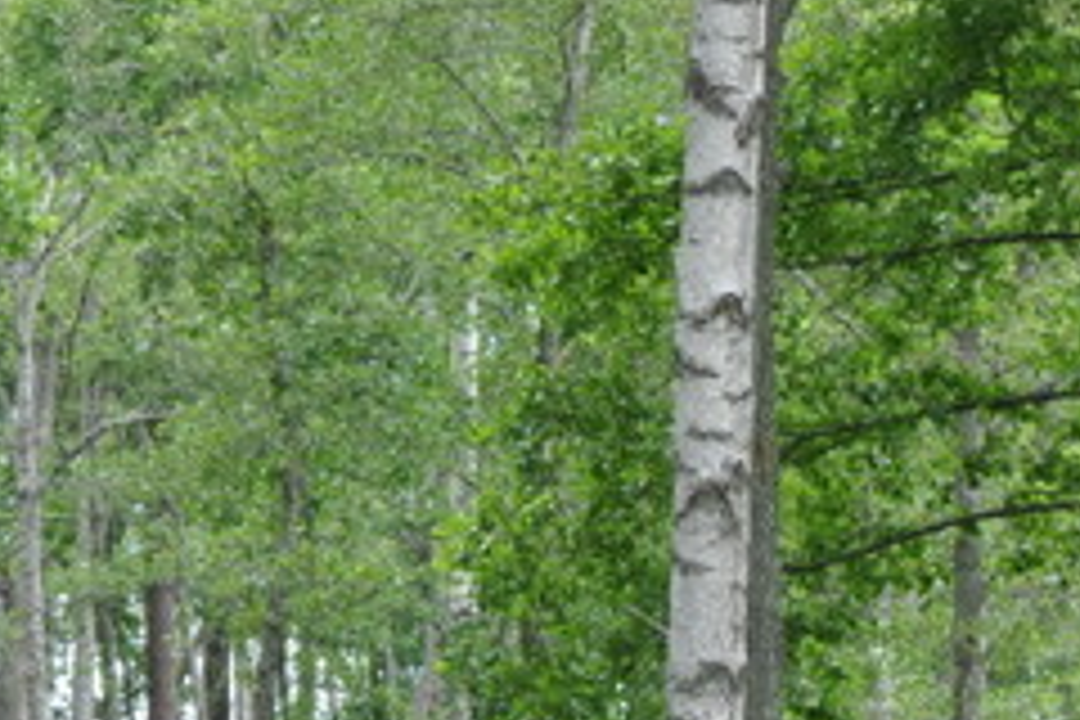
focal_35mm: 288
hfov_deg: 7.0
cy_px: 598
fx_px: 8639
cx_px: -810
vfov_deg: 4.8
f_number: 10
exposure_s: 1/100
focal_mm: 48
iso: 400
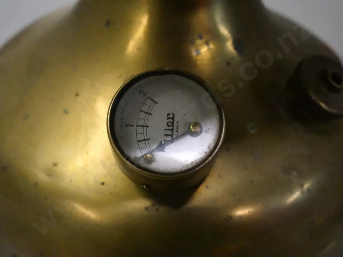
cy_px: 128
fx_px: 436
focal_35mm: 44
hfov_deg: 42.9
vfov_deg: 32.9
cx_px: 172
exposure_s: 1/160
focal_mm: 22
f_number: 5
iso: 3200
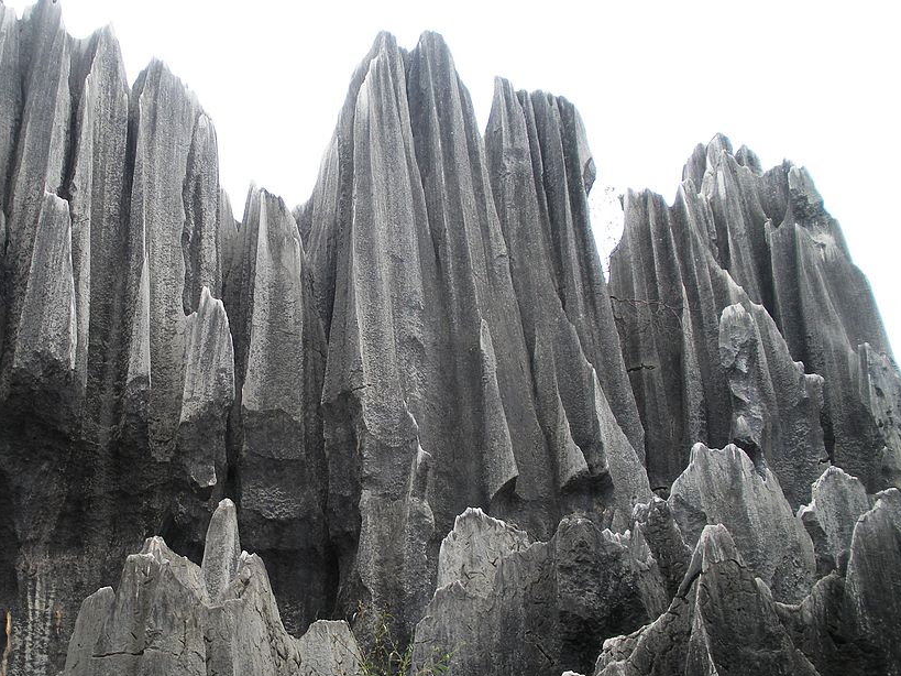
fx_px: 1171
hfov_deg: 41.8
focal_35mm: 45
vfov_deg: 32.1
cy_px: 388
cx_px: 349
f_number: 3.5
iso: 64
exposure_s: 1/101
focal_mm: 6.3
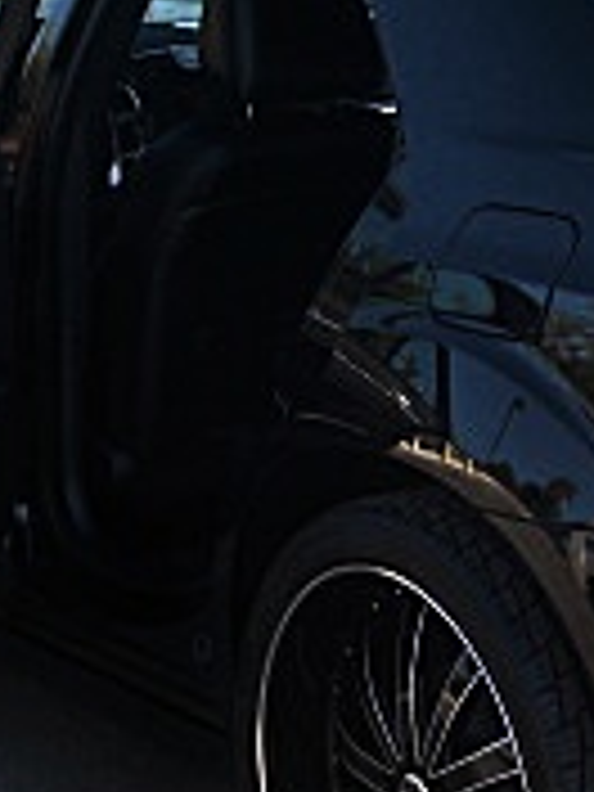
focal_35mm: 131
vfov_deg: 15.1
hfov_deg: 11.3
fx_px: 2997
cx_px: 513
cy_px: 423
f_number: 2.8
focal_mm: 6.3
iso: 50
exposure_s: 1/100
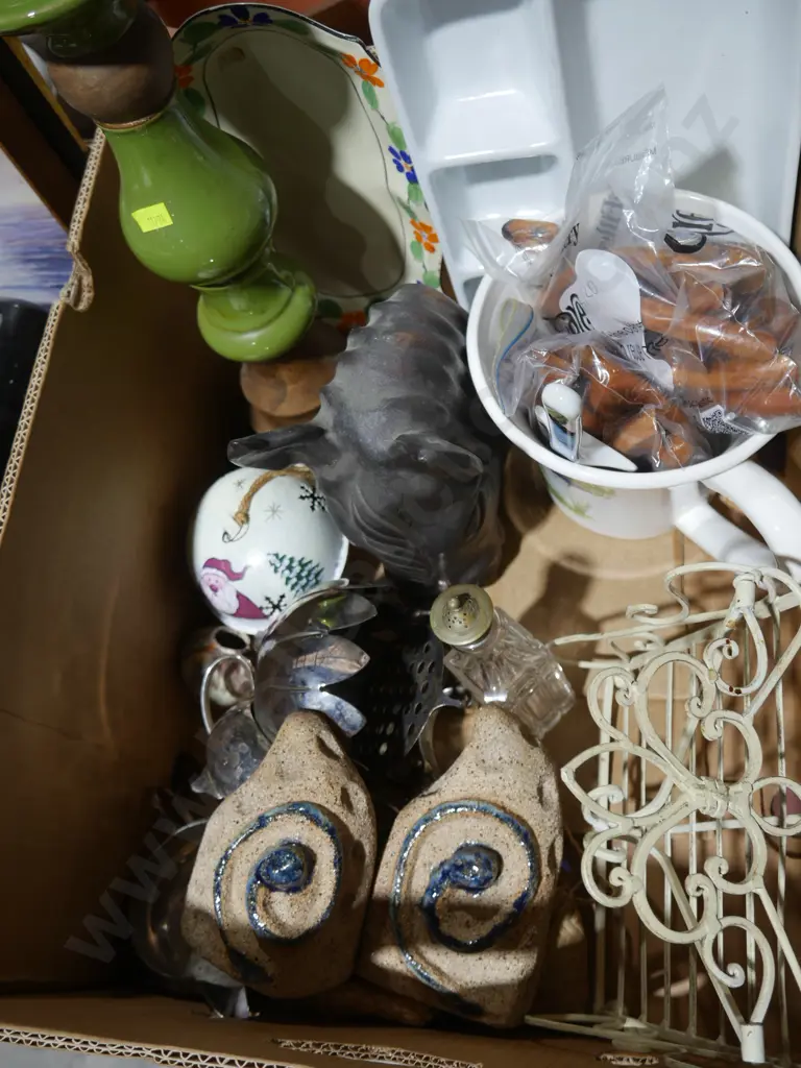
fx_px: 926
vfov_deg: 60.0
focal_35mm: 30
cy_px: 534
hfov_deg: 46.8
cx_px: 400
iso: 200
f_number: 3.6
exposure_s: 1/60
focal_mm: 15
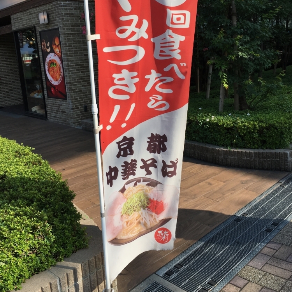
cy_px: 113
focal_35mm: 35
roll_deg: +2.5
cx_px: 146
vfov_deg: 46.9
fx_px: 334
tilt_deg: -10.2
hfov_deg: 47.2
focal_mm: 4.15
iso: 25
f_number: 2.2
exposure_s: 1/864
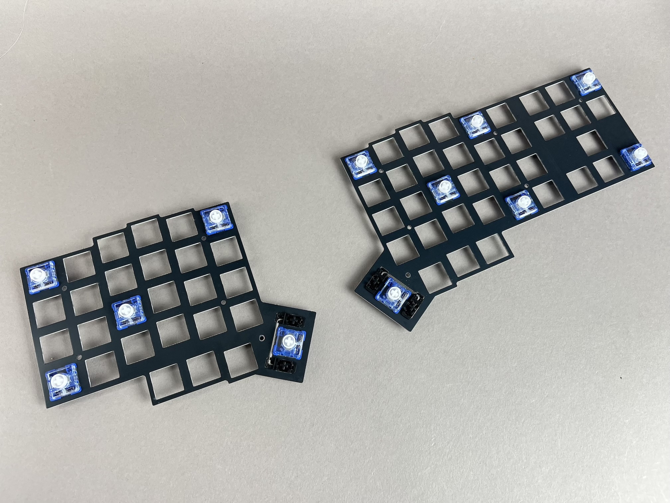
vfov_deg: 53.1
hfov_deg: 67.3
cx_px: 335
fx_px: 503
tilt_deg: -72.7
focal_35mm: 26
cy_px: 252
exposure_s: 1/120
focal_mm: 5.1
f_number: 1.6
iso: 50
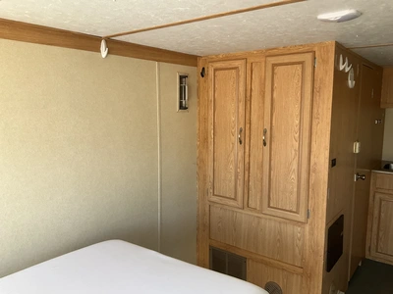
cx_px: 196
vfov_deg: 48.2
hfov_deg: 61.7
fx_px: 329
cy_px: 147
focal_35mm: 29
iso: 40
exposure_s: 1/122
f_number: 1.8
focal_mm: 3
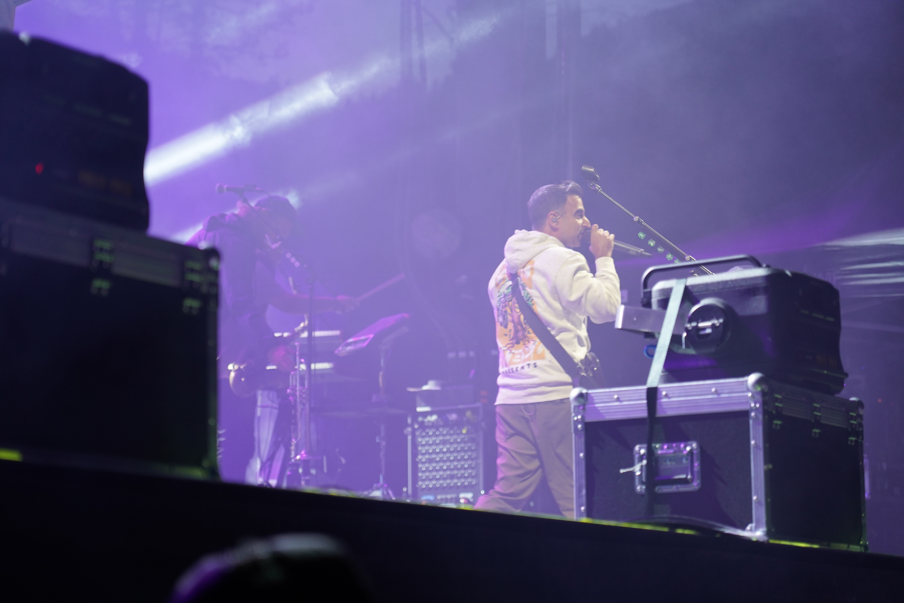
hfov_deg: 19.5
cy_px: 302
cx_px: 452
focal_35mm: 105
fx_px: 2636
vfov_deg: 13.0
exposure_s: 1/160
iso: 1000
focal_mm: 105
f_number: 4
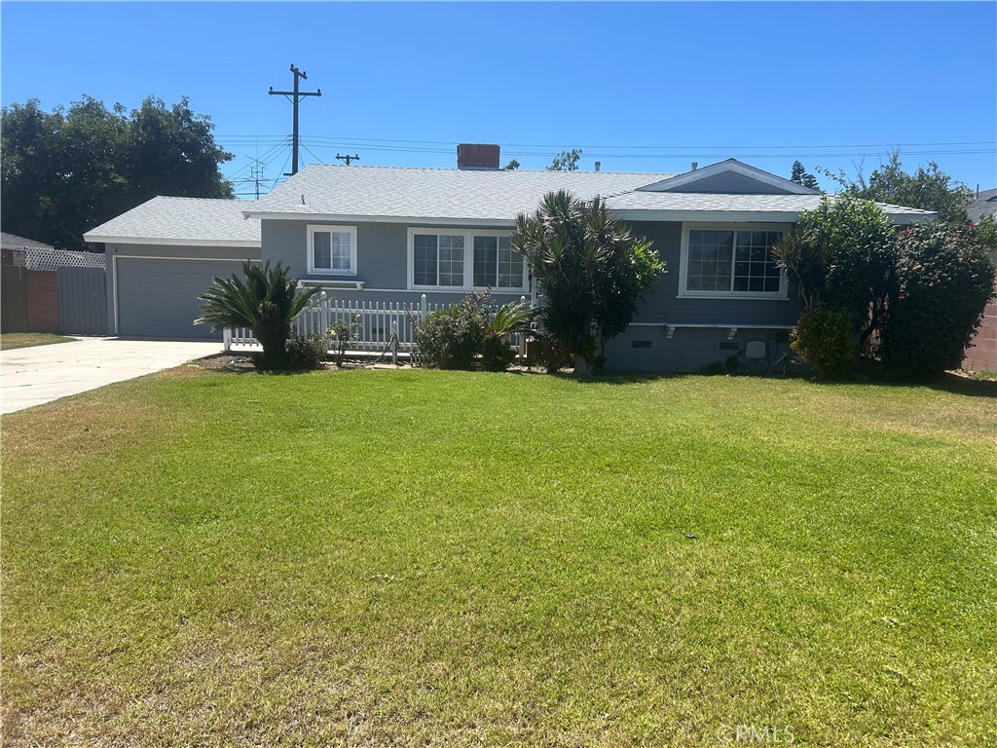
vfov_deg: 53.1
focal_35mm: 26
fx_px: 749
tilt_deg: -6.6
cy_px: 374
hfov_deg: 67.3
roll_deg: -1.1
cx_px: 498
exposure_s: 1/3831
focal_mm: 5.7
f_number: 1.5
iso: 50
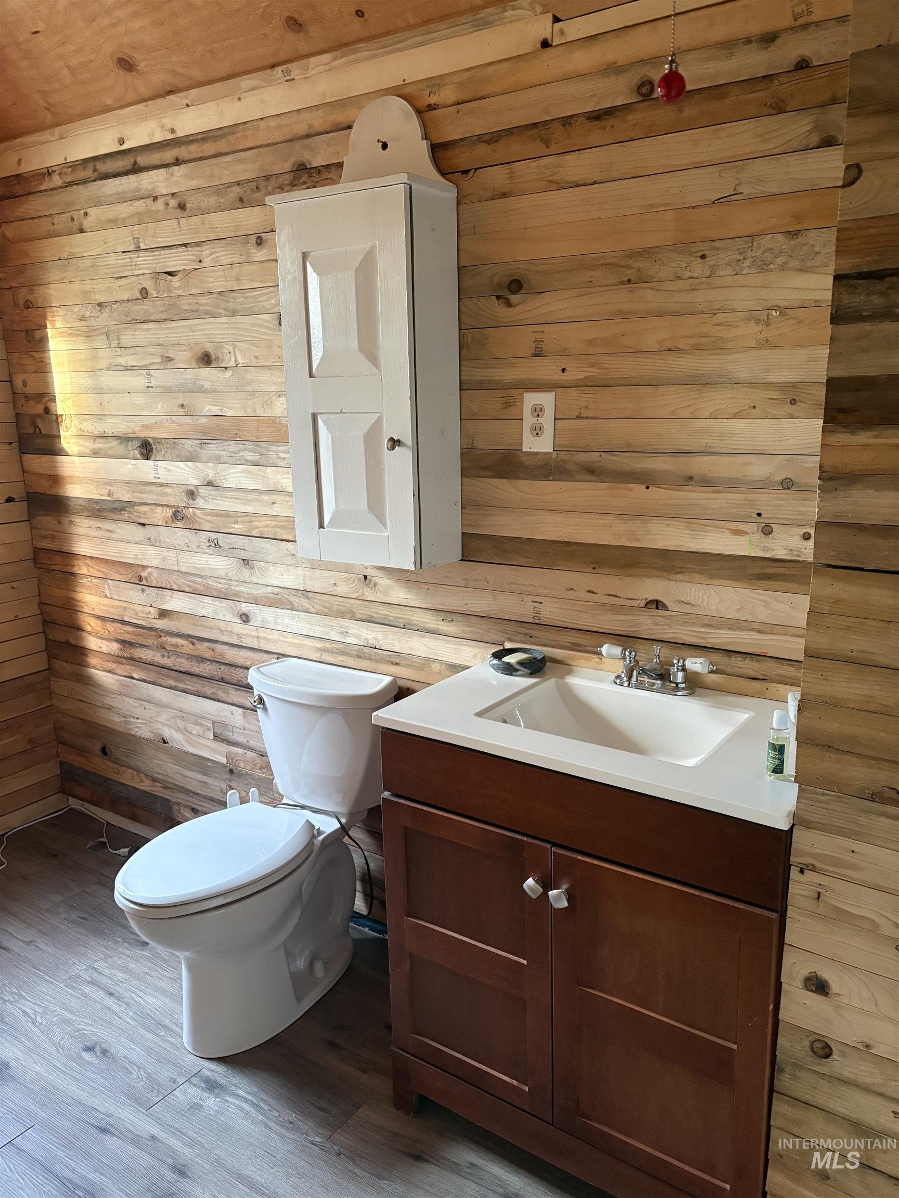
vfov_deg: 67.3
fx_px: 900
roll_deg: +2.3
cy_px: 599
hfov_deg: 53.1
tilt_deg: -11.9
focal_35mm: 26
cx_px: 450
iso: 500
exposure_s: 1/48
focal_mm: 5.96
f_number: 1.6
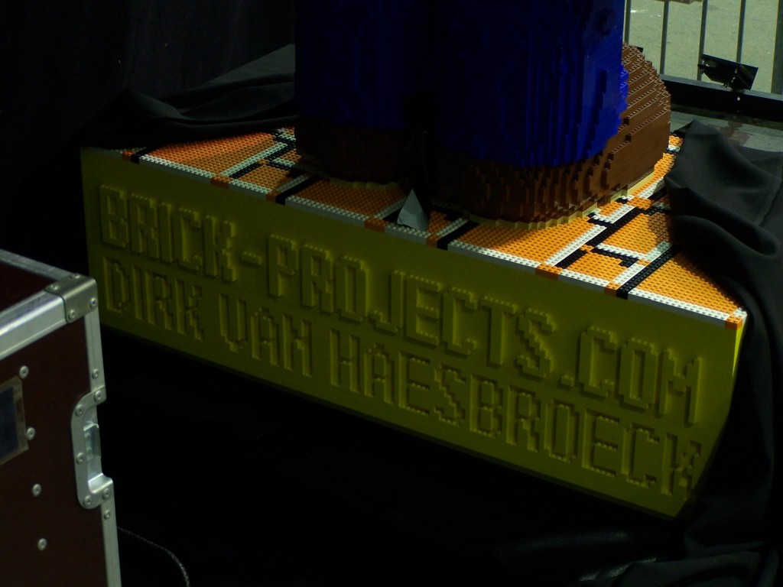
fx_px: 1855
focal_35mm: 82
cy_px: 294
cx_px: 392
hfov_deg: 23.8
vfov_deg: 18.0
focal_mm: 13.7
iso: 80
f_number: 3.2
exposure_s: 1/2
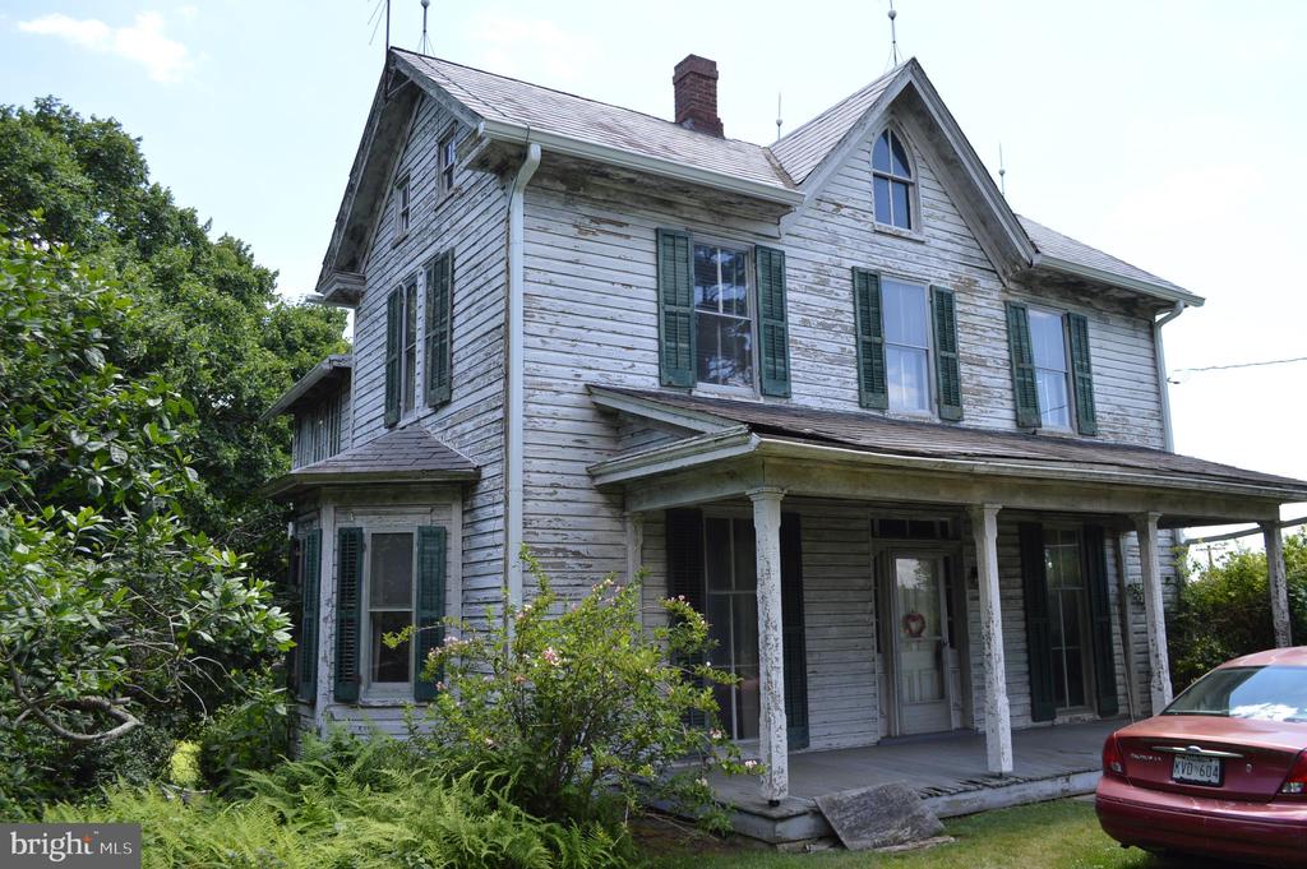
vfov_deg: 43.5
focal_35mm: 30
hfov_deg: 62.0
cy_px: 434
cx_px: 654
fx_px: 1088
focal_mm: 20
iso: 100
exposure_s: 1/125
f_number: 5.6
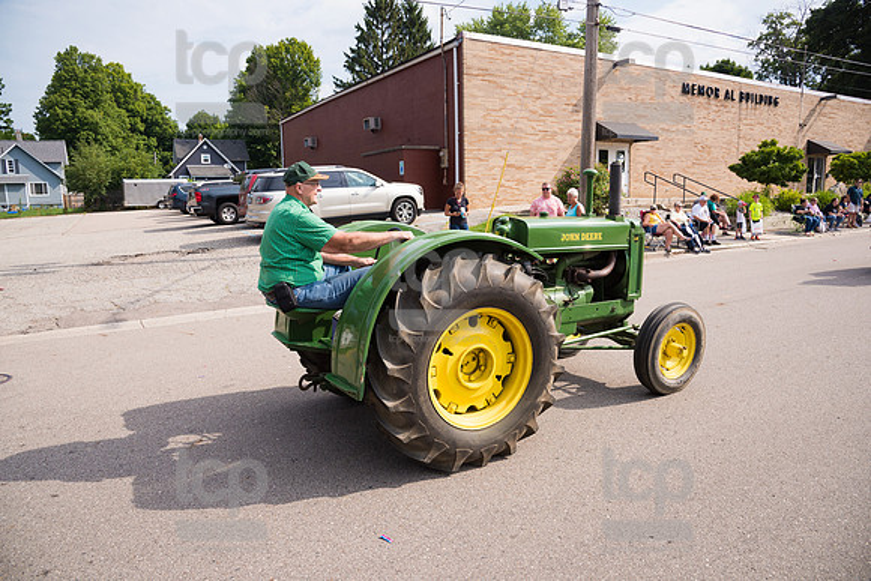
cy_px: 290
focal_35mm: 24
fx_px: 581
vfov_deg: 53.2
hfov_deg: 73.7
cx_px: 436
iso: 180
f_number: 6.3
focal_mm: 24
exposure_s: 1/500
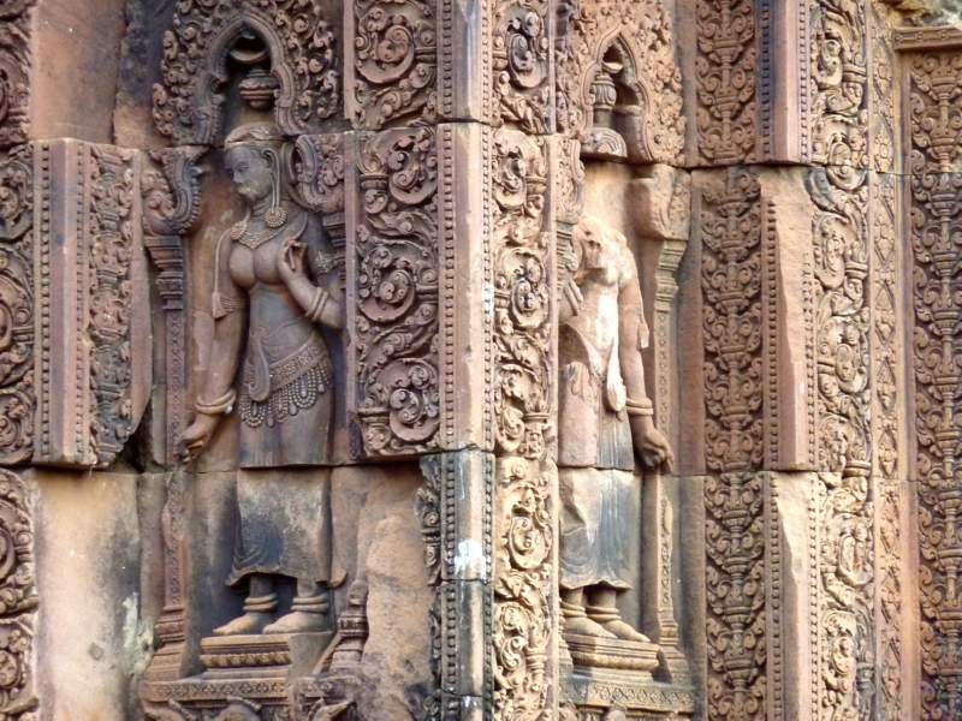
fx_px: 7726
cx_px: 481
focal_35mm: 278
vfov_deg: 5.3
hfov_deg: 7.1
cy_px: 360
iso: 400
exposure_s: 1/100
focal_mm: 45.7
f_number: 4.8
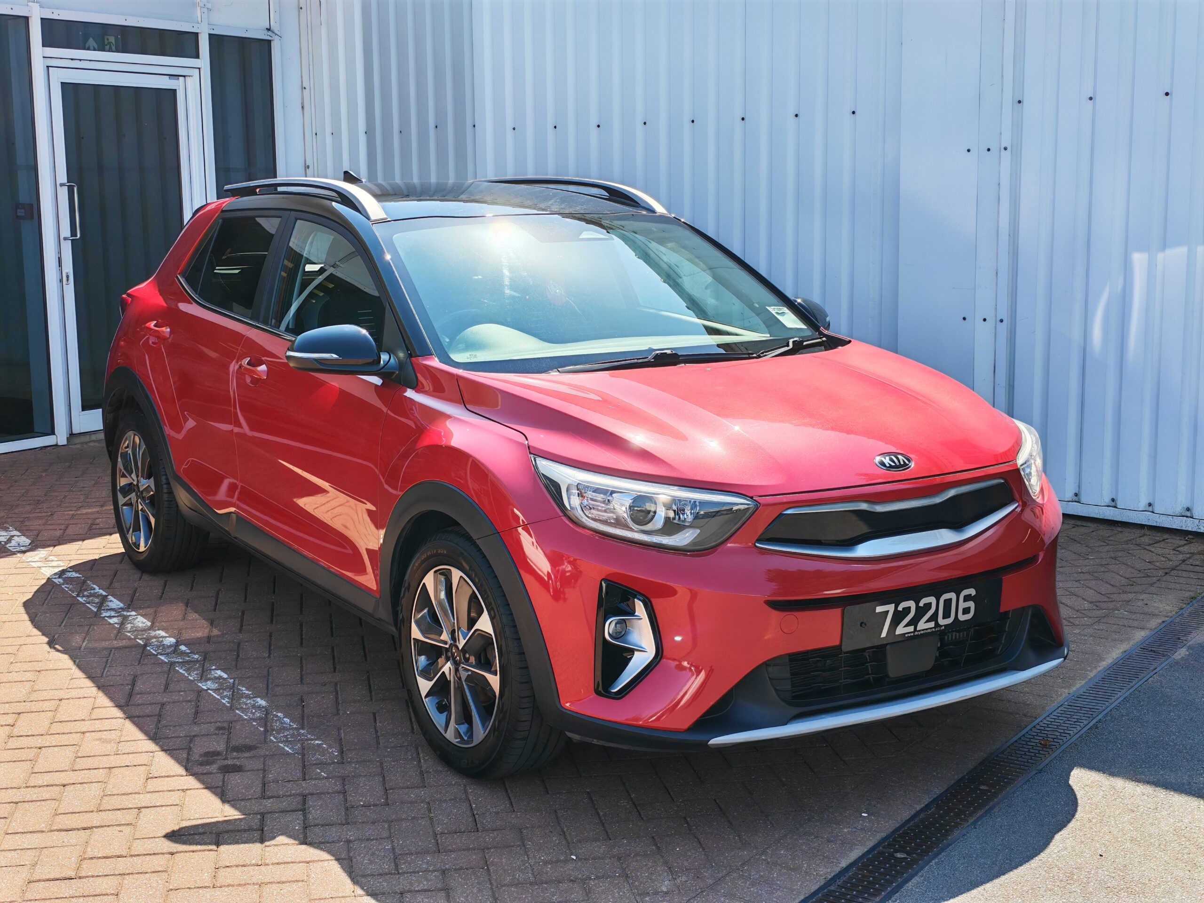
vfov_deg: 30.3
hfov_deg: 39.7
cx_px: 602
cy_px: 452
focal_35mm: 48
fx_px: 1670
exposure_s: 1/600
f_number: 1.9
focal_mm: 6.12
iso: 50
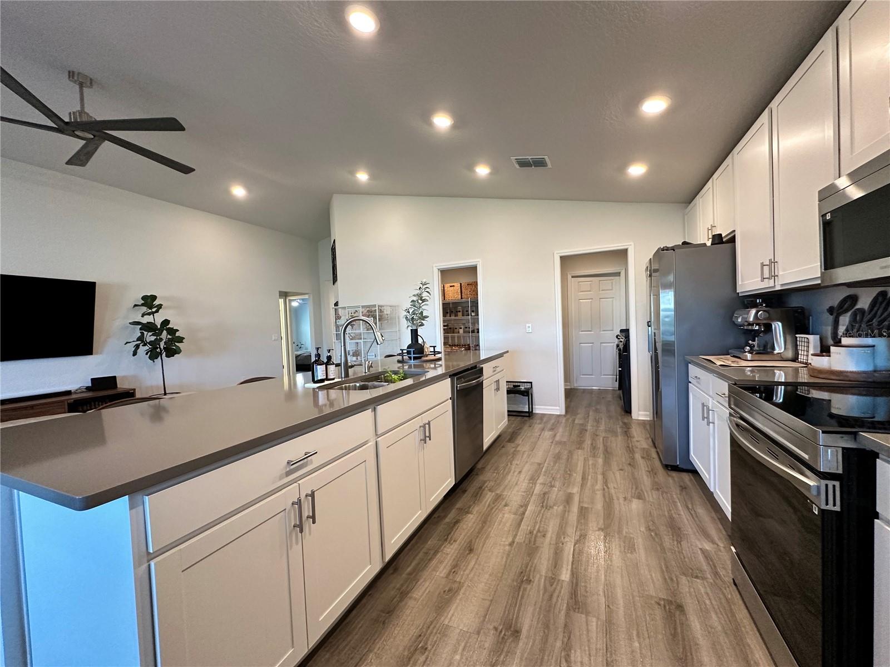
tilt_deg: -1.6
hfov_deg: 102.1
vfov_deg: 85.7
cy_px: 334
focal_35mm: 14
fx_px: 360
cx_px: 445
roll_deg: +2.7
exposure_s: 1/120
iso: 250
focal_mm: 2.22
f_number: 2.2
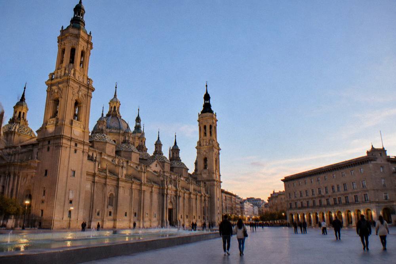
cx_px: 198
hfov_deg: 54.5
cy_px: 132
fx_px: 385
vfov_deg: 37.8
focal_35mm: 35
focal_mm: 35
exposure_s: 1/200
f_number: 10
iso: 500
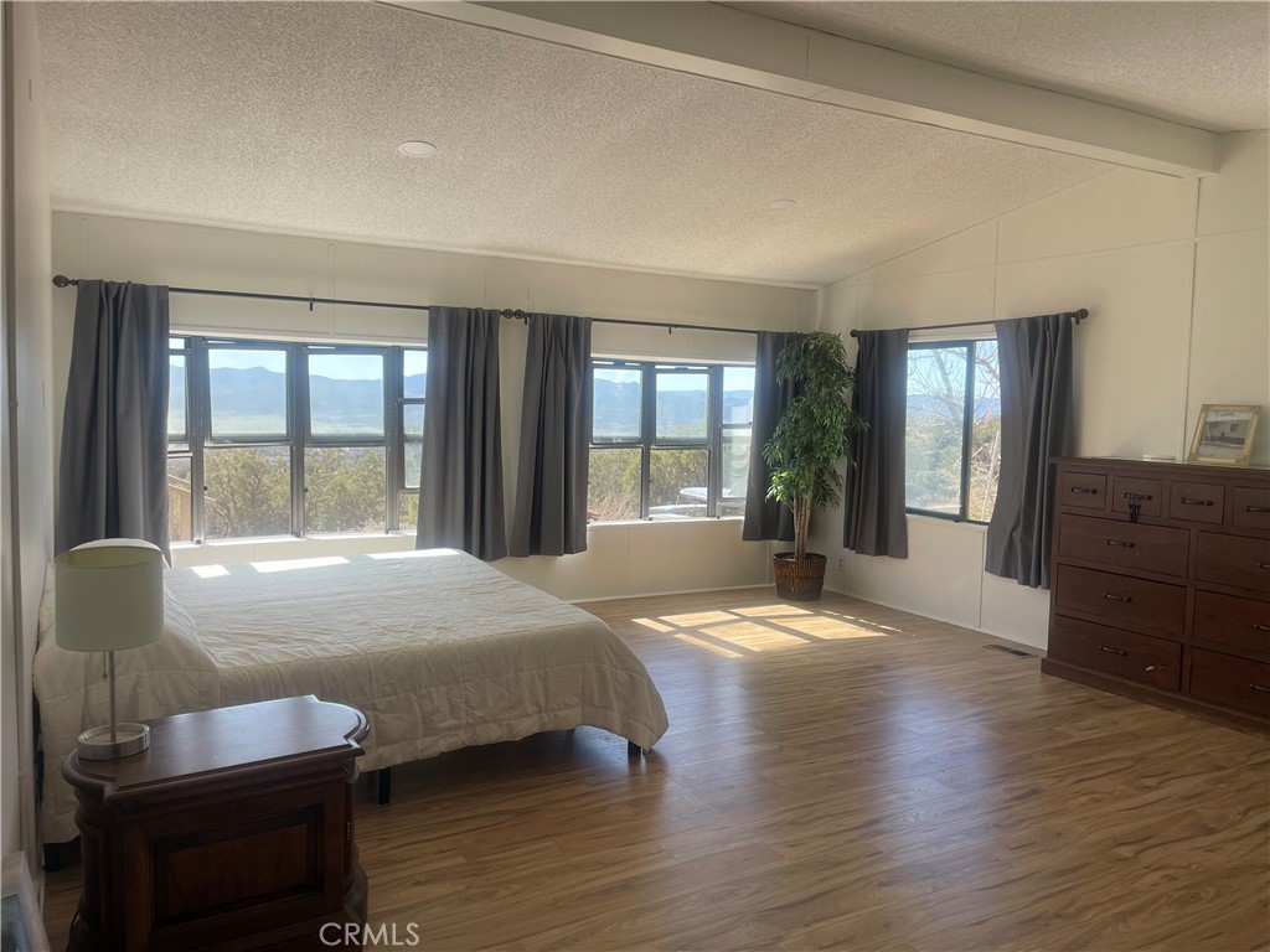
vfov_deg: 53.1
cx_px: 635
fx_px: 954
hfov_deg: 67.3
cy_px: 476
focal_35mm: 26
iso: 32
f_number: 1.6
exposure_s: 1/473
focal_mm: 4.2
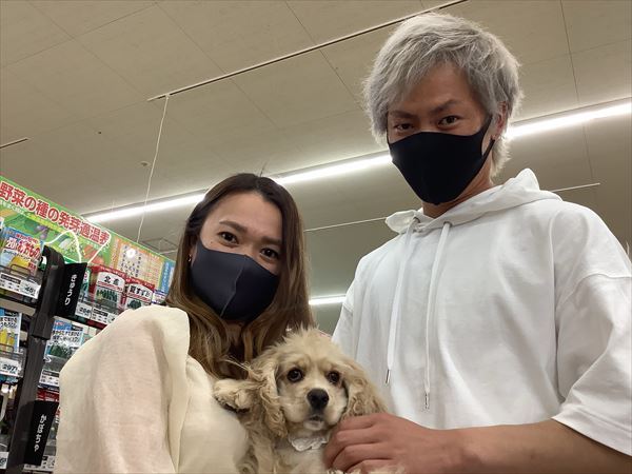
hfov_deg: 58.4
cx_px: 316
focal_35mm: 31
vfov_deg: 45.4
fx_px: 566
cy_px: 237
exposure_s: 1/50
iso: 100
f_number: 2.4
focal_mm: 3.3
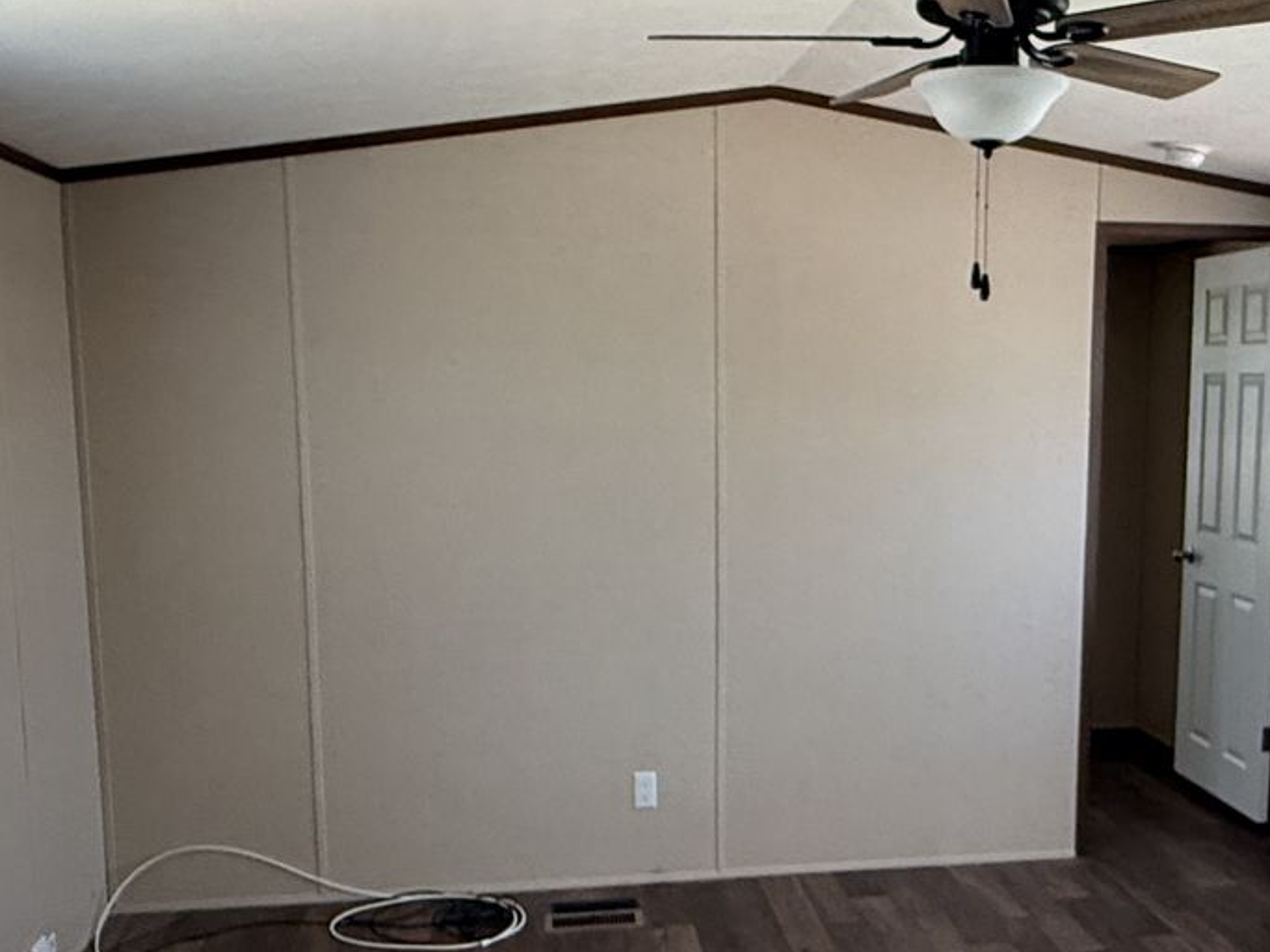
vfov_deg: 34.9
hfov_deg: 45.3
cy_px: 597
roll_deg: -0.8
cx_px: 803
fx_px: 1504
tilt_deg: -10.8
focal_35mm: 41
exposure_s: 1/91
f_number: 2.2
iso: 400
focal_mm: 2.22
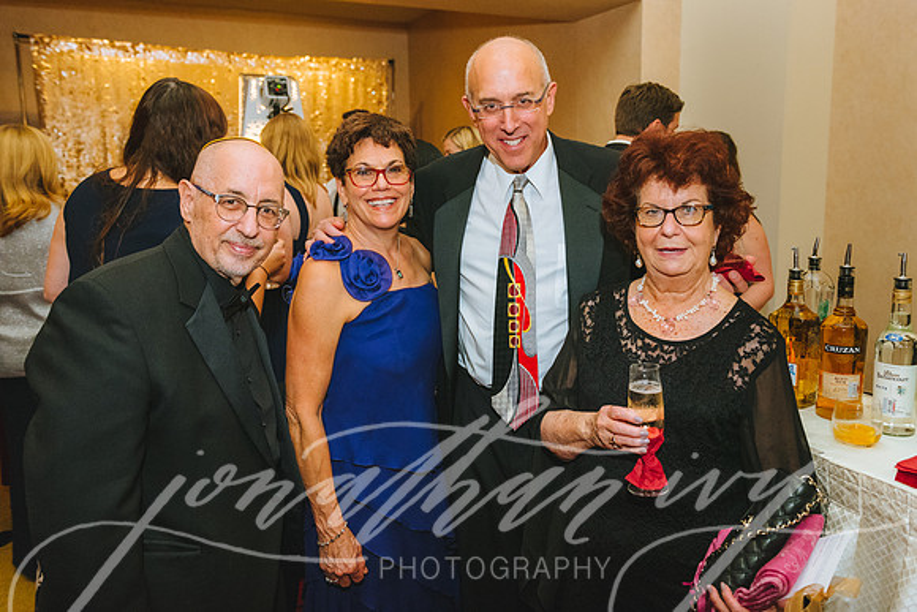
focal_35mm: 30
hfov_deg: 61.8
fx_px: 765
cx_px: 492
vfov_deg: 43.6
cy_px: 284
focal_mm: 28
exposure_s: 1/125
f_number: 4
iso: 3200
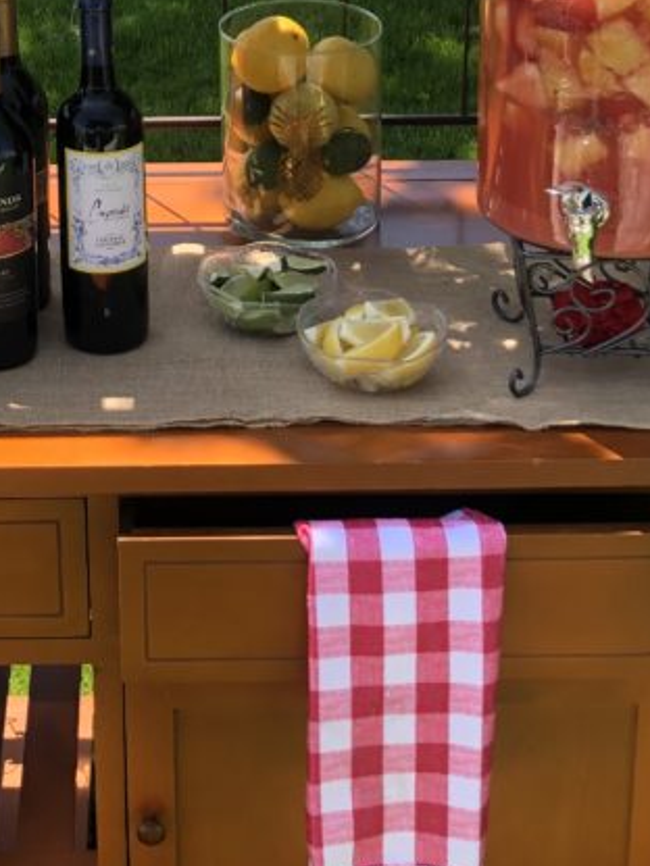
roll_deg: -0.5
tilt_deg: -17.3
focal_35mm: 69
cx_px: 90
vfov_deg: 26.7
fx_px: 1728
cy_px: 8
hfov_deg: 20.9
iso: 20
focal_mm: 3.99
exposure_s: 1/419
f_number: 1.8
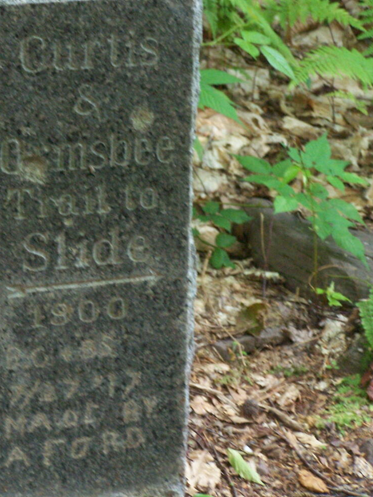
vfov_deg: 11.2
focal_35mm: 177
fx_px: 2541
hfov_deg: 8.4
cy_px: 223
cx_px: 118
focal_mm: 21.2
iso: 400
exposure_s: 1/50
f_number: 3.2
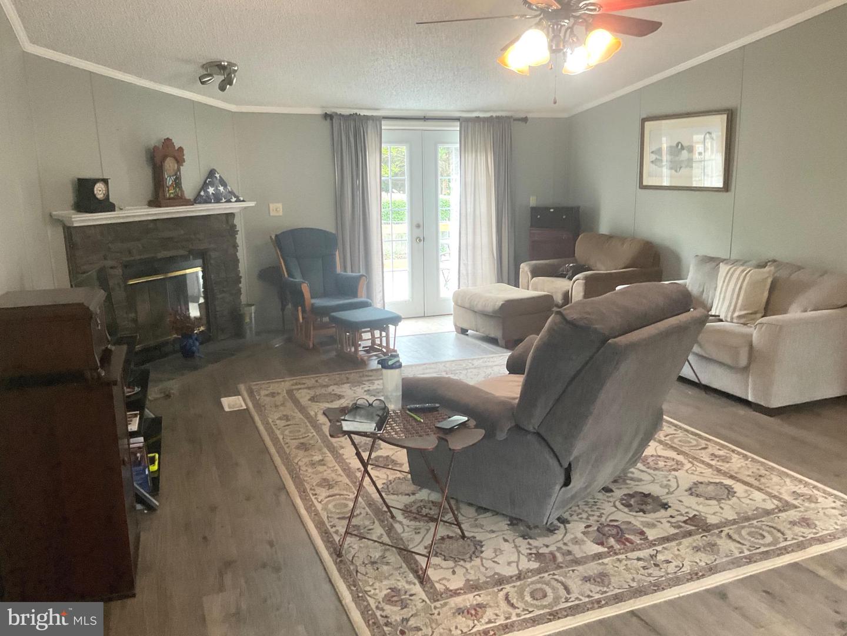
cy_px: 318
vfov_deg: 48.2
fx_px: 710
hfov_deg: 61.7
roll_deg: +0.9
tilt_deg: -10.8
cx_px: 424
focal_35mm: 29
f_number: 1.8
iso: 200
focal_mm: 3
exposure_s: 1/60
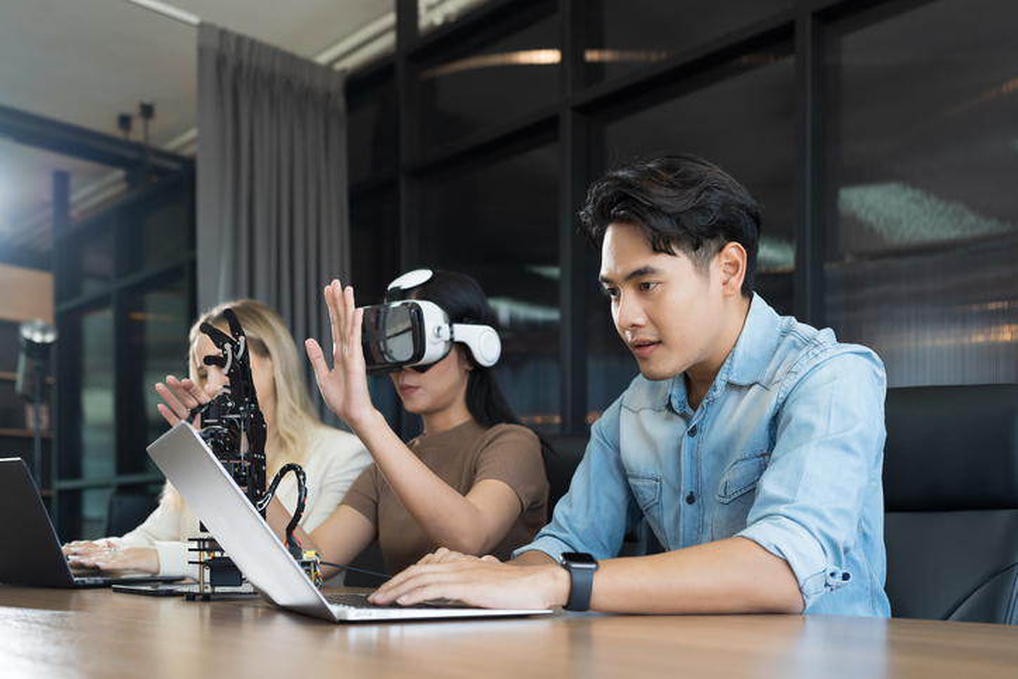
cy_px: 340
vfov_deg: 37.9
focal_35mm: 35
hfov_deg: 54.4
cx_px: 509
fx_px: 990
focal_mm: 35
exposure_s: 1/250
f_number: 3.2
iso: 1000
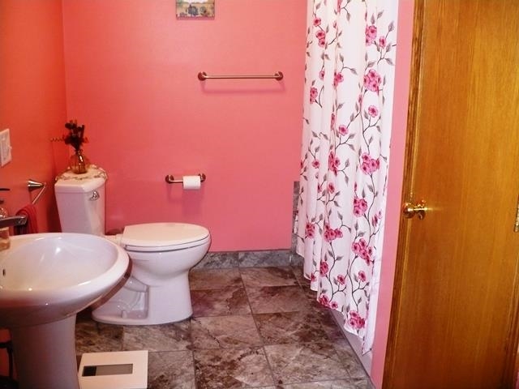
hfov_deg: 50.1
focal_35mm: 37
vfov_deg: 38.7
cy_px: 194
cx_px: 260
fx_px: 555
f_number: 2.8
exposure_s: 1/30
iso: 250
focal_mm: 6.1
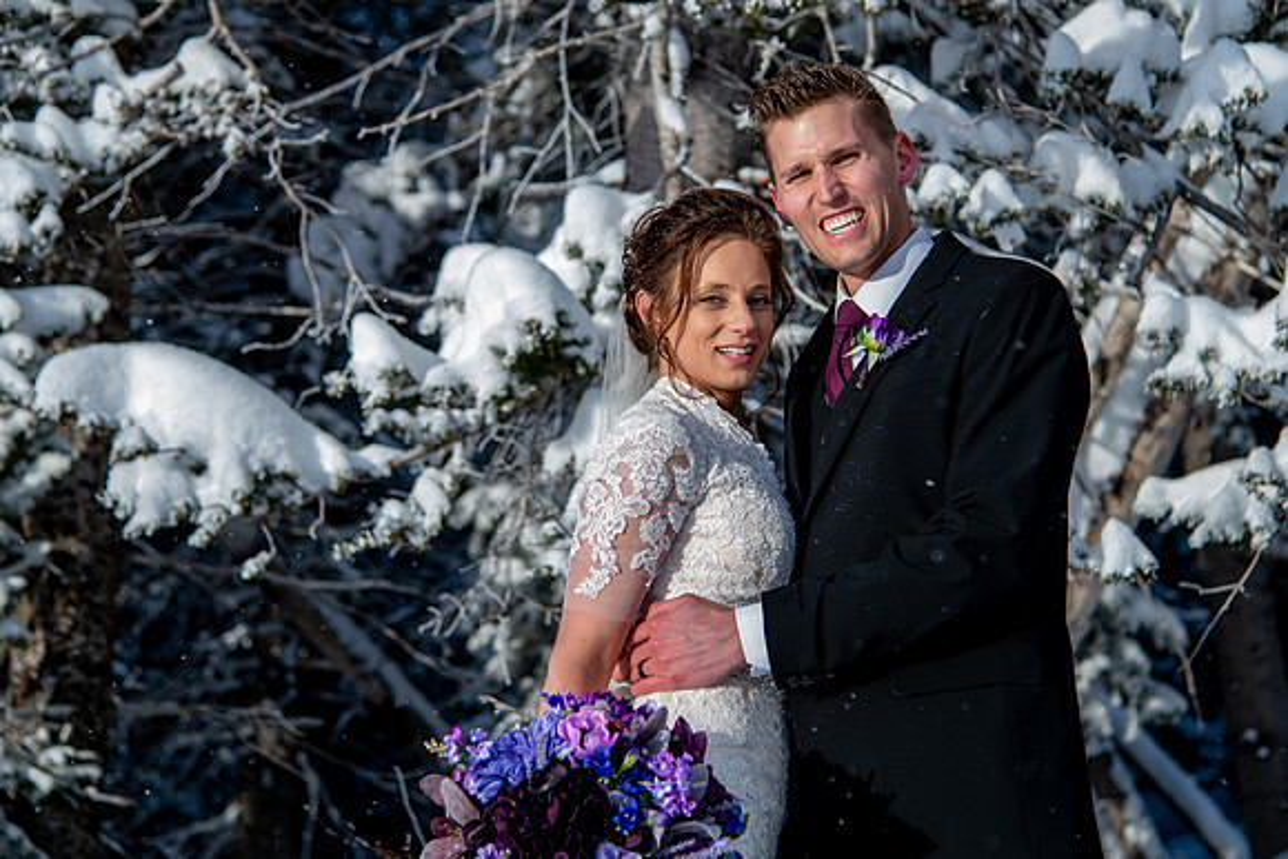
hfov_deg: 25.6
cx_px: 643
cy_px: 343
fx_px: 2840
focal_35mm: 79
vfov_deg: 17.2
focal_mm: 66
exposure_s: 1/640
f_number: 4
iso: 200
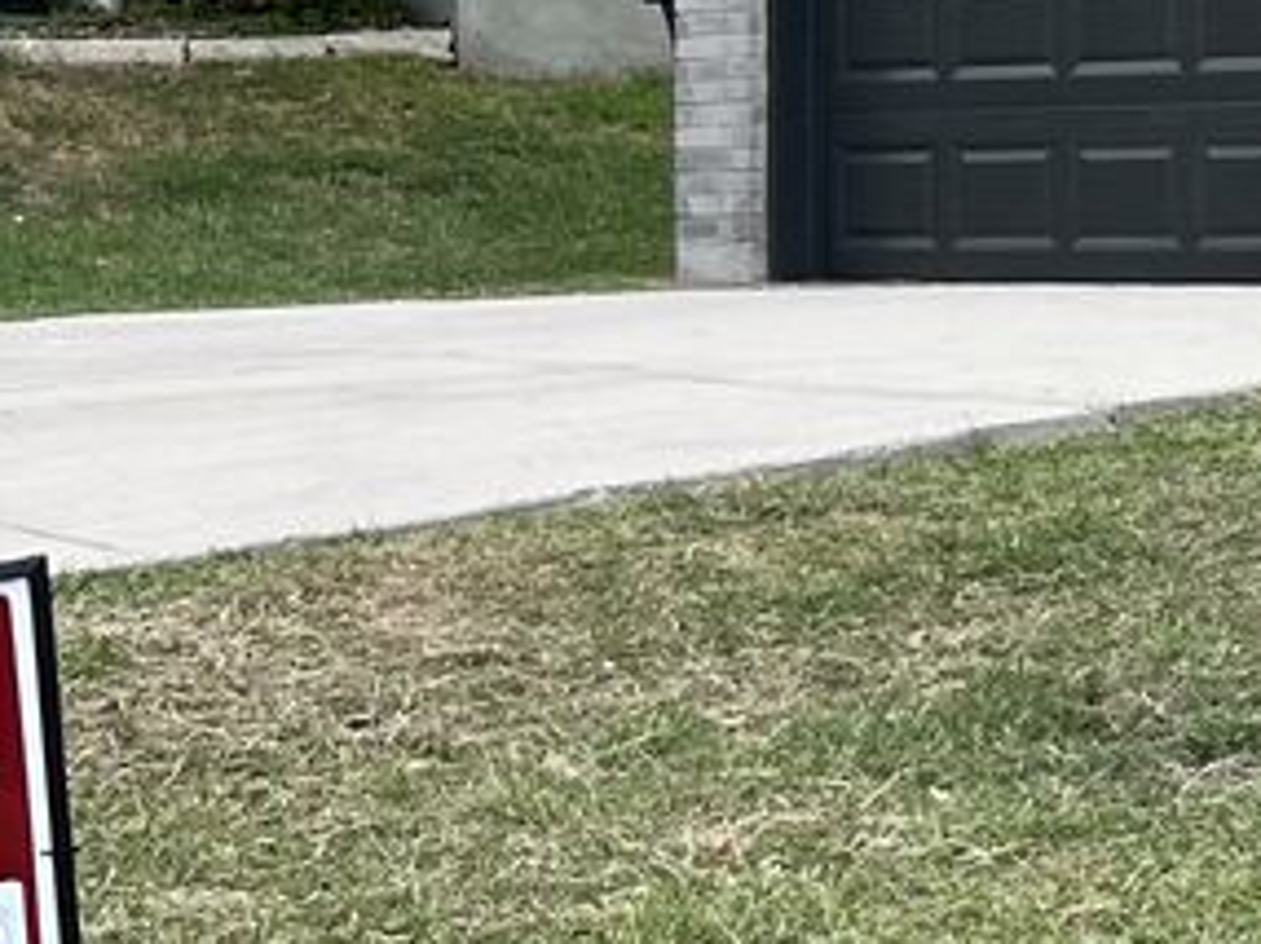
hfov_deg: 12.8
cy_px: -101
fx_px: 4768
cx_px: 2668
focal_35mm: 131
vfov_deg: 11.1
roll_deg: +2.1
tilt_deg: +3.4
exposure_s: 1/2299
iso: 50
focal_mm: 5.7
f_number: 1.5
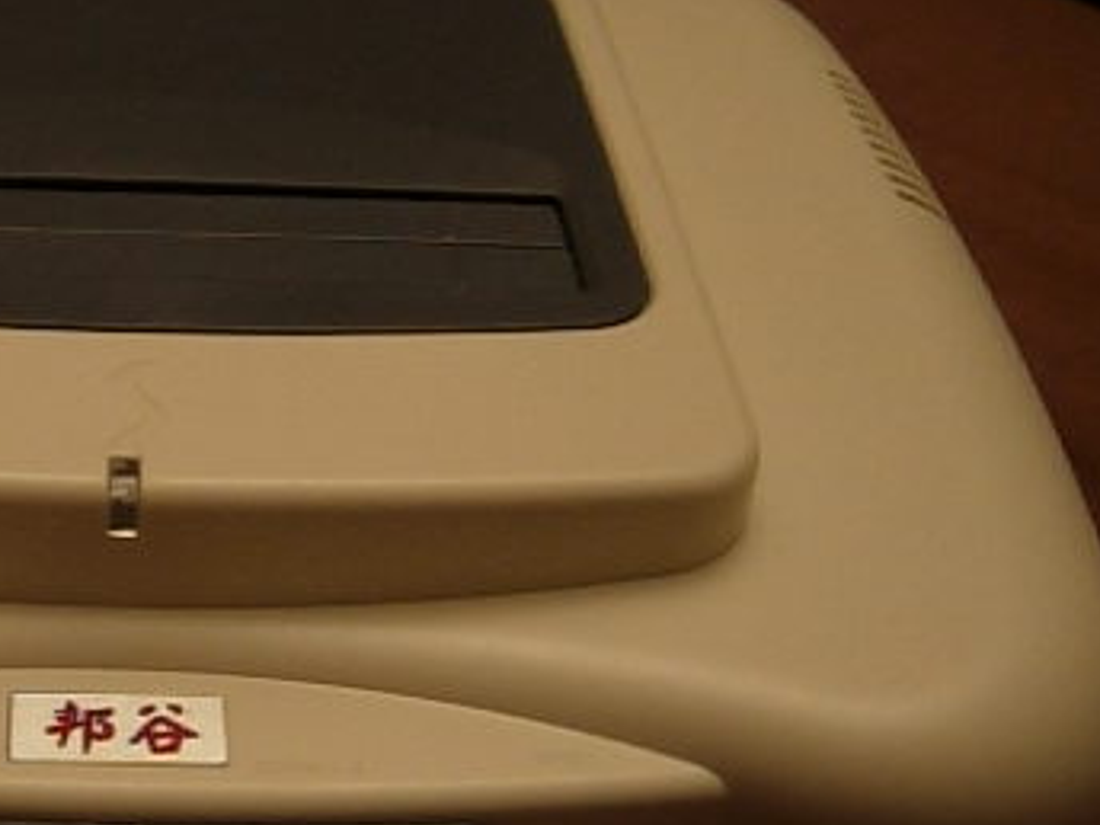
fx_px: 2129
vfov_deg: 21.9
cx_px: 102
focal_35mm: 67
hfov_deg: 27.9
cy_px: 531
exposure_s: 1/46.5
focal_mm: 7.5
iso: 145
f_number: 2.7
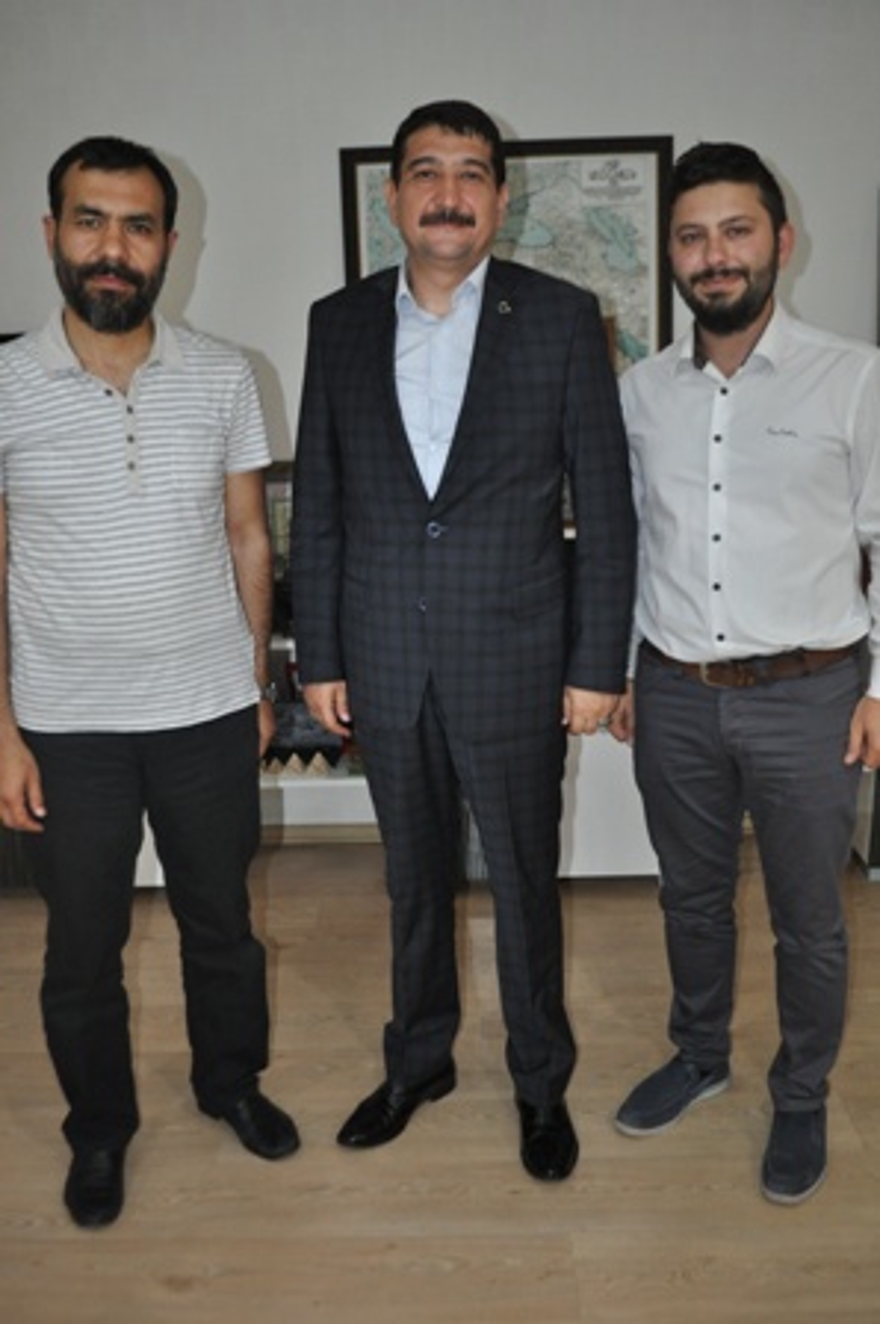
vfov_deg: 57.3
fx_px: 1212
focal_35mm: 33
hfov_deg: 39.9
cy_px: 662
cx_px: 440
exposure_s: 1/60
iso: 800
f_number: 3.8
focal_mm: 22
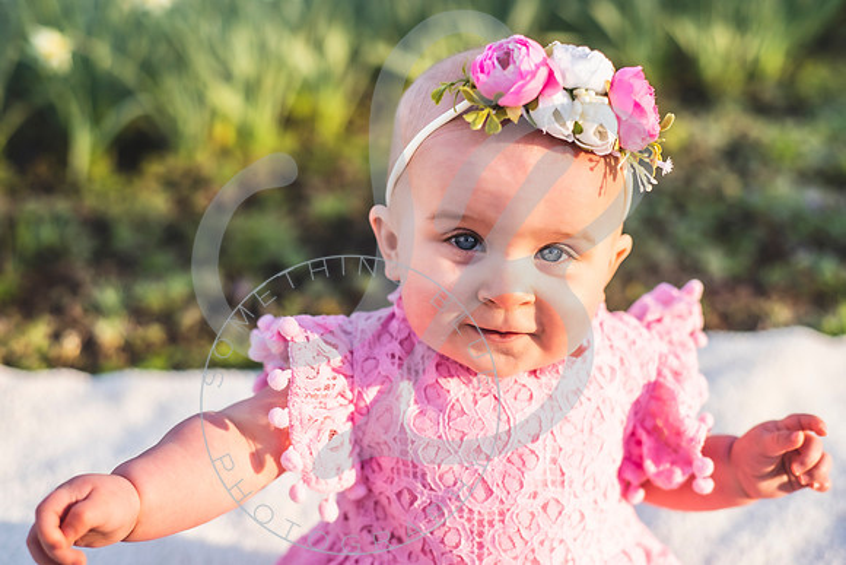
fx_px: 1175
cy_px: 282
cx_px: 423
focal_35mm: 50
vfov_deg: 27.0
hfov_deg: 39.6
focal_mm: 50
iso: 100
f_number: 2.8
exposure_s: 1/320
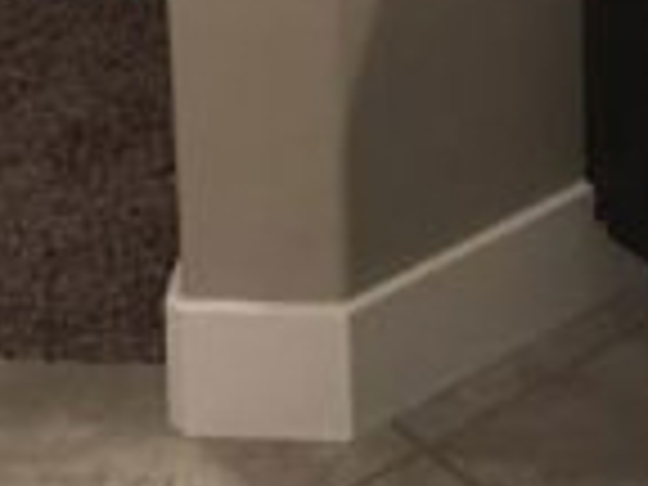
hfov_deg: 15.2
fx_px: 2415
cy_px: -500
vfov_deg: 10.5
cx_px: 536
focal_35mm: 129
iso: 80
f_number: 2.2
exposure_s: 1/15
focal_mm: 4.15
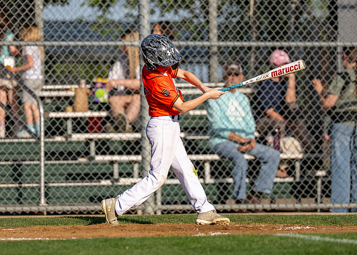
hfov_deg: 4.8
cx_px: 151
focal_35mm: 421
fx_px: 4265
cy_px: 119
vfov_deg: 3.4
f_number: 2.8
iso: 160
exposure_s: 1/3200
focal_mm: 200
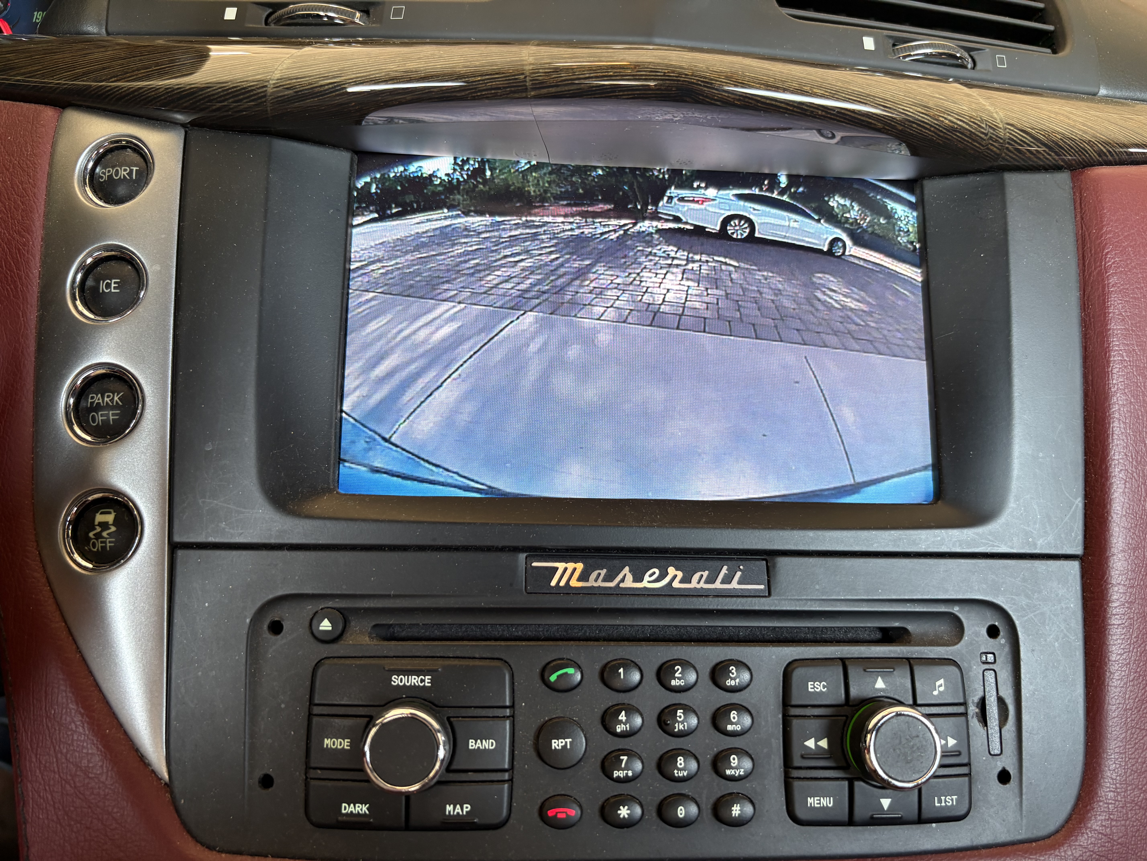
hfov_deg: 67.3
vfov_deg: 53.1
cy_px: 430
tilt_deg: -16.6
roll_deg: -3.5
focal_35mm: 26
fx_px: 862
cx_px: 574
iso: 100
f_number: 1.6
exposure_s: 1/50
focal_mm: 5.96
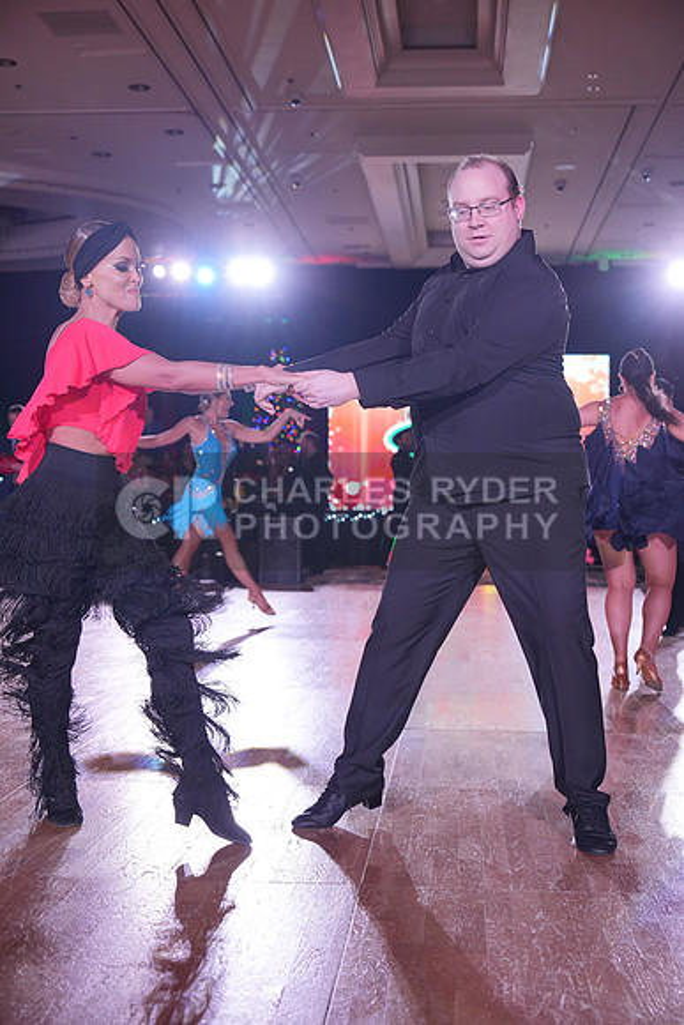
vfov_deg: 40.3
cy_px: 512
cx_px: 342
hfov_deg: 27.5
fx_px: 1396
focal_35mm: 49
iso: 1600
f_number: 4
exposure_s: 1/500
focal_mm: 49
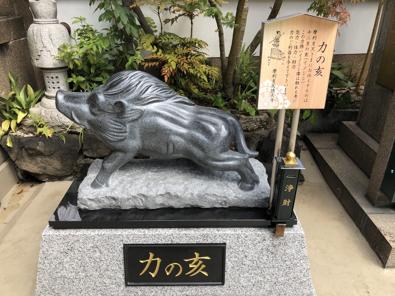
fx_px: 320
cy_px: 148
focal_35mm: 28
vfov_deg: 49.7
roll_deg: -0.3
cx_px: 198
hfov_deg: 63.4
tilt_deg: -26.0
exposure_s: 1/522
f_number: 1.8
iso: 20
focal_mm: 3.99
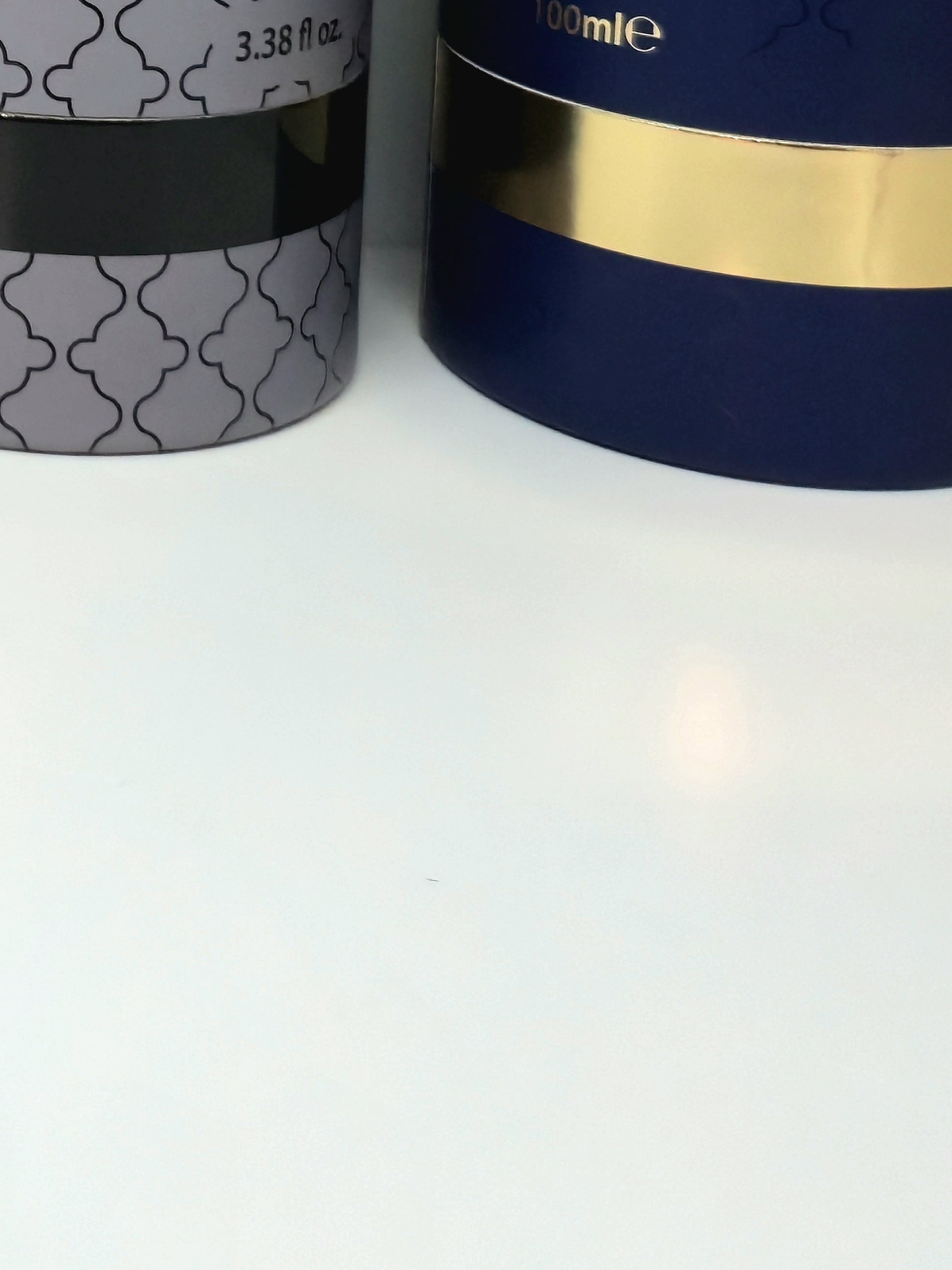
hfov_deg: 19.0
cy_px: -365
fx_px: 2640
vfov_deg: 23.9
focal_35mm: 72
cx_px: -261
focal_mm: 5.4
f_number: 1.8
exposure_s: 1/50.3
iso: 200
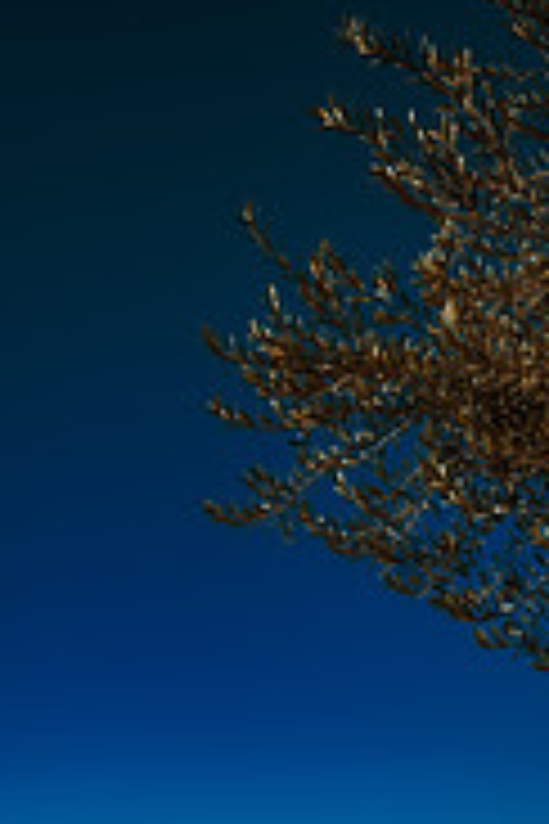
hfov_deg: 15.4
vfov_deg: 22.7
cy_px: 819
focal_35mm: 86
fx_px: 1967
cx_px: 634
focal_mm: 35
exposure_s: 1/8000
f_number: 1.8
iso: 50
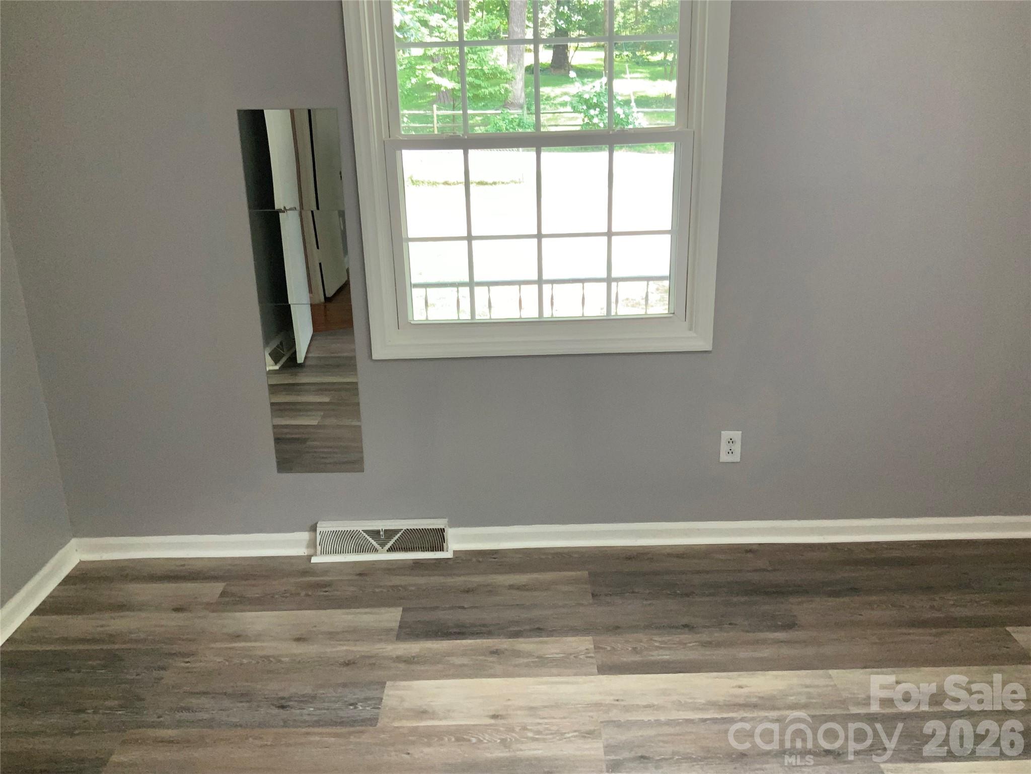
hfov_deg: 61.7
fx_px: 864
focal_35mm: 29
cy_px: 387
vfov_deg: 48.2
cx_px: 516
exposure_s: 1/60
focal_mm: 3
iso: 80
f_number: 1.8
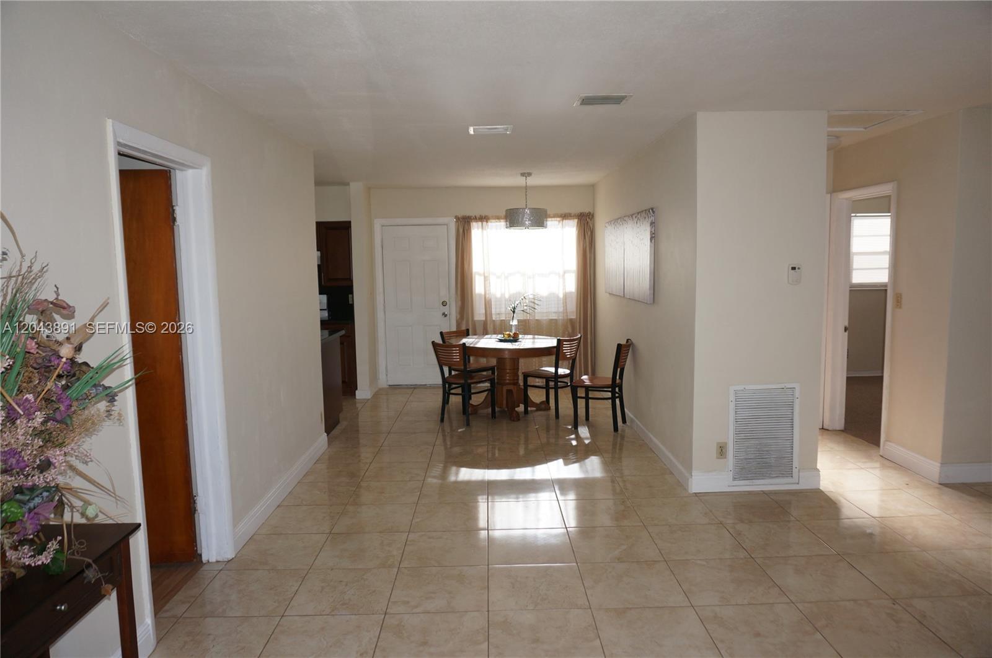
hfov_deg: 73.8
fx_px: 660
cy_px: 329
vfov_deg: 53.0
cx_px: 496
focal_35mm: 24
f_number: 4
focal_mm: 16
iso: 250
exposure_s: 1/160
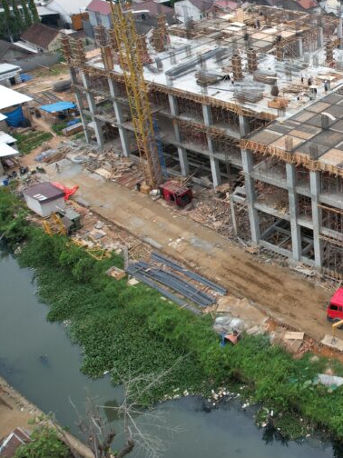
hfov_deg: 30.2
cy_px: 155
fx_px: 568
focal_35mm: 43
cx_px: 376
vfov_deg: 43.3
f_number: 2.8
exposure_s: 1/180
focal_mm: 8.38
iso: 110
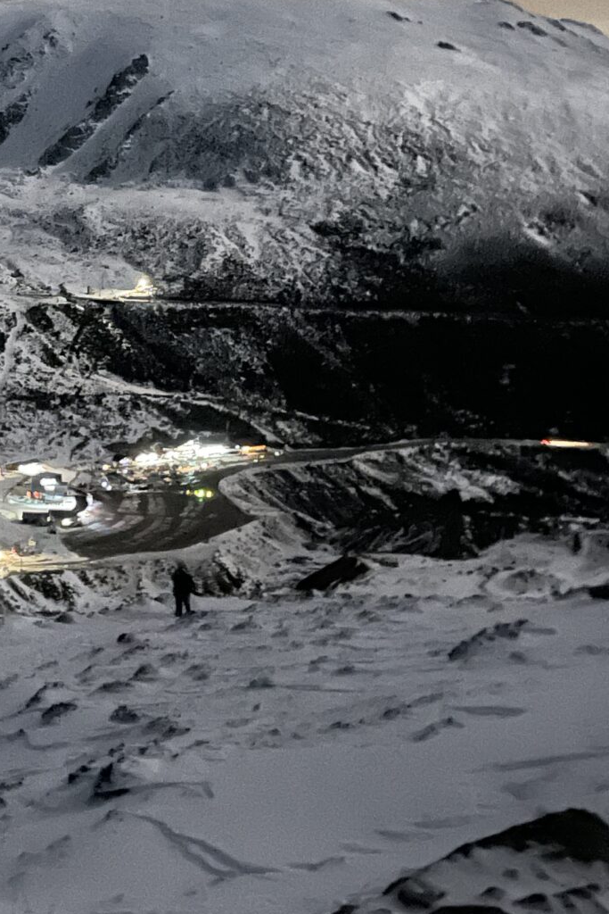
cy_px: 239
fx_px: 1649
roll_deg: +0.6
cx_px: -33
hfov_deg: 20.1
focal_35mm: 65
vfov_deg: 30.5
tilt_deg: -3.2
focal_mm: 5.1
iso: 2000
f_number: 1.6
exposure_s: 1/2
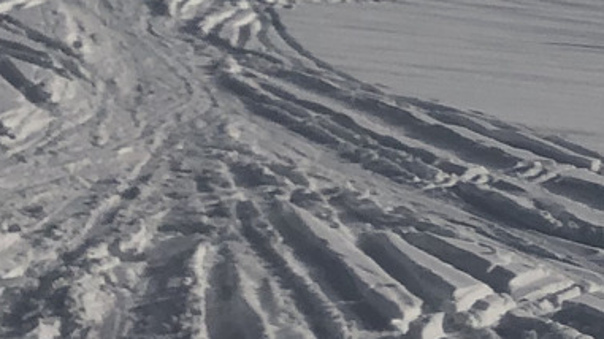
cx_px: 1119
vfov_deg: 9.4
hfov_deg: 14.5
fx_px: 2049
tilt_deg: -1.0
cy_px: -14
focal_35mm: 128
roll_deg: +4.2
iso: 20
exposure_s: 1/6098
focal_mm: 4
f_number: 1.8
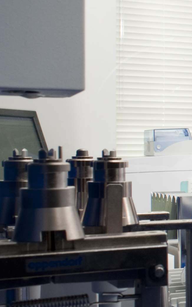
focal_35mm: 100
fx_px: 837
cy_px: 153
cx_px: 491
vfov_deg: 20.8
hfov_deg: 10.7
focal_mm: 24
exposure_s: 1/4
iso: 200
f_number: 14
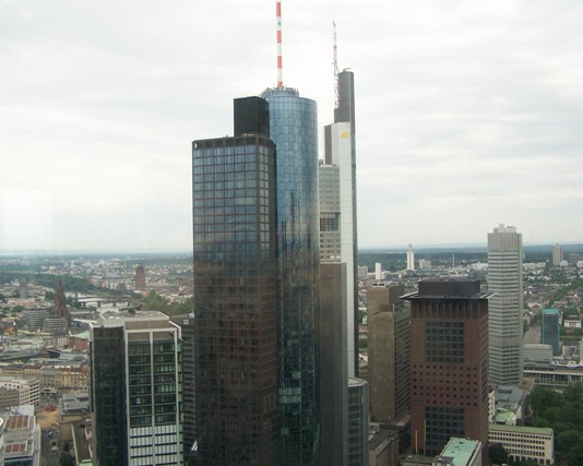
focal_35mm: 40
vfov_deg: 37.3
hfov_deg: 45.8
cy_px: 232
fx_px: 690
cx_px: 284
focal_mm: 6.3
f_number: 2.8
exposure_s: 1/180
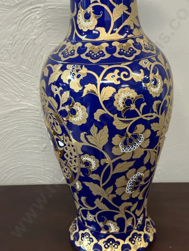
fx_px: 437
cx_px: 109
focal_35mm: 60
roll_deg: +1.8
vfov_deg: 32.2
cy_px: 112
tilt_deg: -18.3
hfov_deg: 24.4
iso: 200
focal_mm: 6.86
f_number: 1.78
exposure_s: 1/33
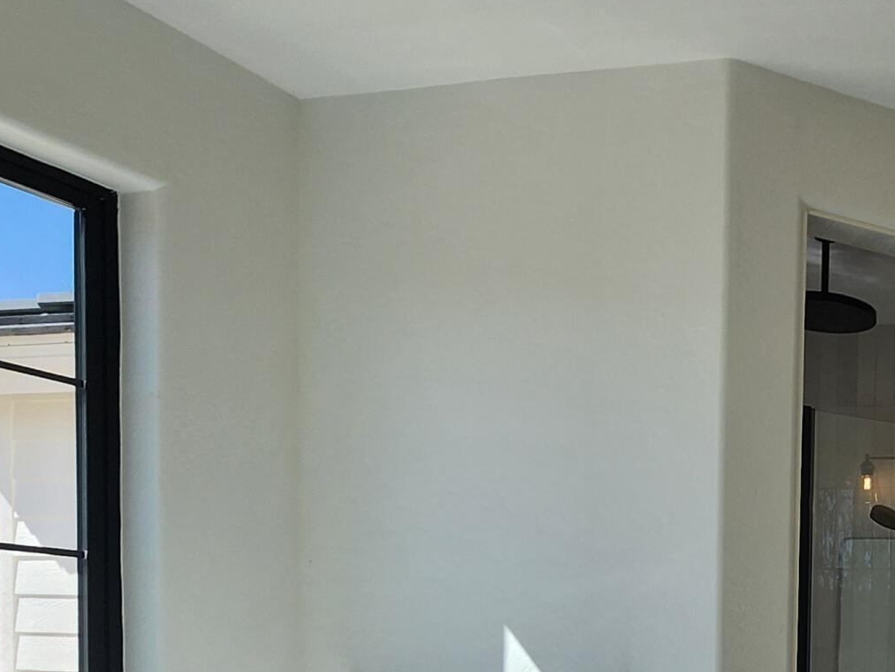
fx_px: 983
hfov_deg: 37.1
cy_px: 710
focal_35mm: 38
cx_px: 1076
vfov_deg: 33.6
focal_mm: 2.2
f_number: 2.2
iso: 50
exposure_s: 1/885
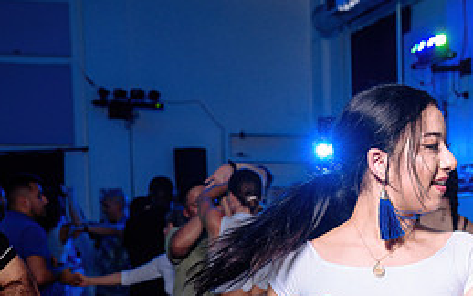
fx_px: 1160
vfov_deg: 14.2
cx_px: 383
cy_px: 327
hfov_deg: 22.7
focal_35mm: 90
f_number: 4.5
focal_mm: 37
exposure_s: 1/80
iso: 800
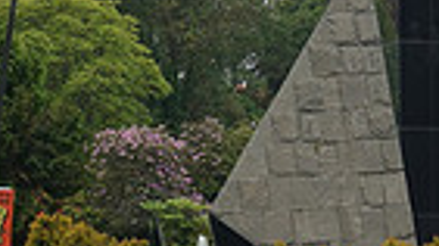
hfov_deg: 7.2
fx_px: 3512
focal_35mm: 302
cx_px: 262
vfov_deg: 4.0
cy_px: -86
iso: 125
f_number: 5.6
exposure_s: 1/500
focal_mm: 25.7
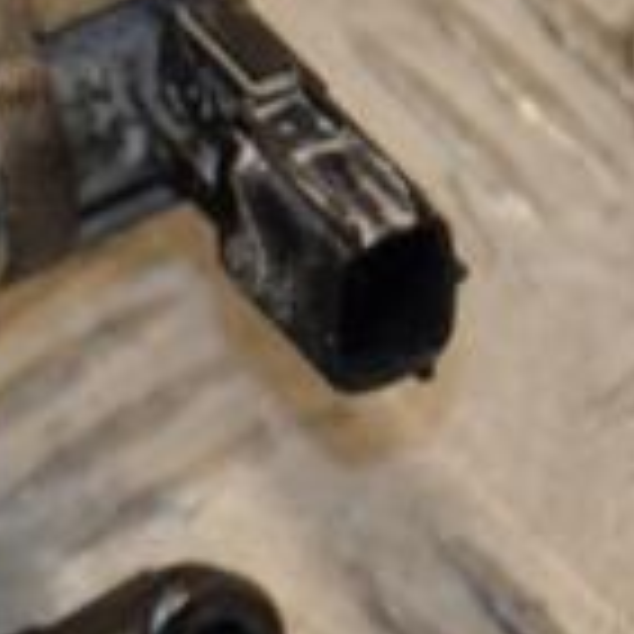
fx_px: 9569
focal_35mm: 462
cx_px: -441
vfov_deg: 3.8
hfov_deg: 3.8
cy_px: 319
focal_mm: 85
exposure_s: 1/200
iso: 800
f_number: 5.6
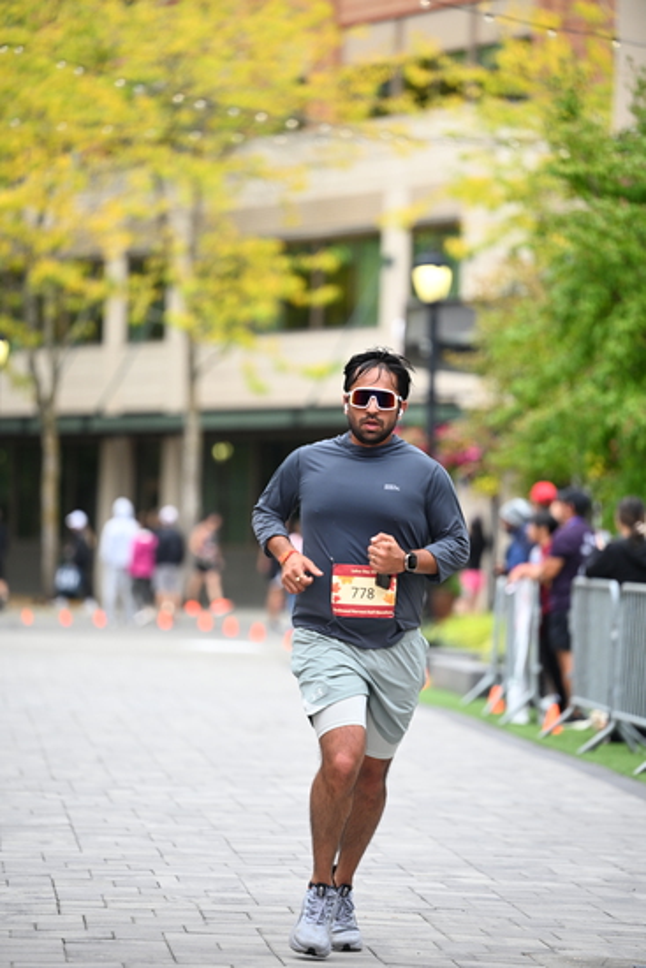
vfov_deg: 11.7
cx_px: 323
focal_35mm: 175
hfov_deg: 7.9
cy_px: 484
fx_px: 4707
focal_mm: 175
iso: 800
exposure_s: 1/1600
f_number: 2.8
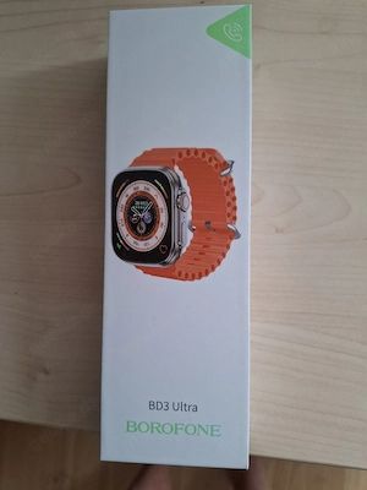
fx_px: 325
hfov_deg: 58.9
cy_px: 245
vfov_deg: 73.9
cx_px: 184
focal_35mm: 23
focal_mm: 5.54
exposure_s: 1/100
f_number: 1.8
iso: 125
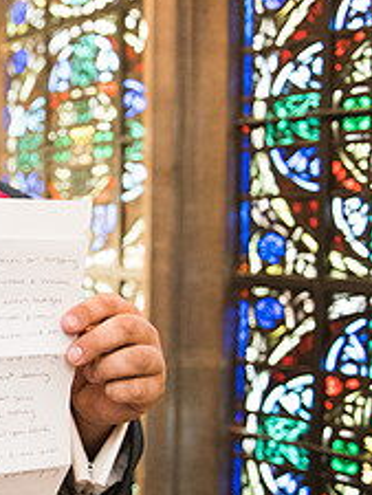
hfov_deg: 19.0
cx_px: -205
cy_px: 289
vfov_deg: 28.9
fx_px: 959
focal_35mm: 67
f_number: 2.8
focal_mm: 27
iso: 3600
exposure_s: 1/100
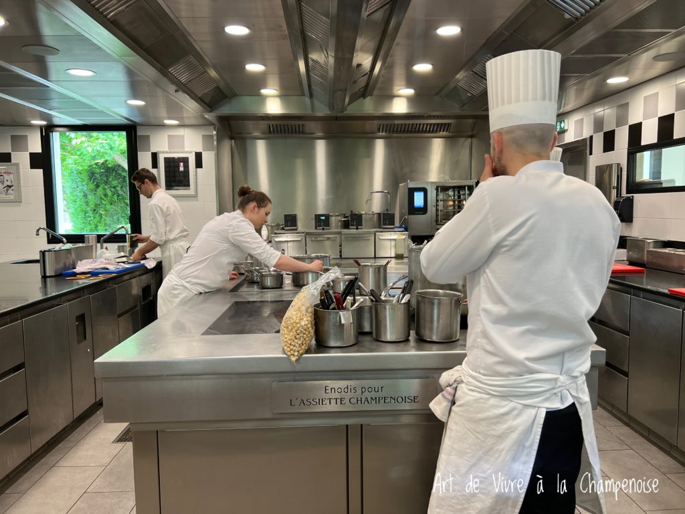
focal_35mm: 26
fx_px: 515
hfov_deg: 67.3
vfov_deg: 53.1
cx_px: 342
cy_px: 257
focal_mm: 5.7
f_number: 1.5
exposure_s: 1/100
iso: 125
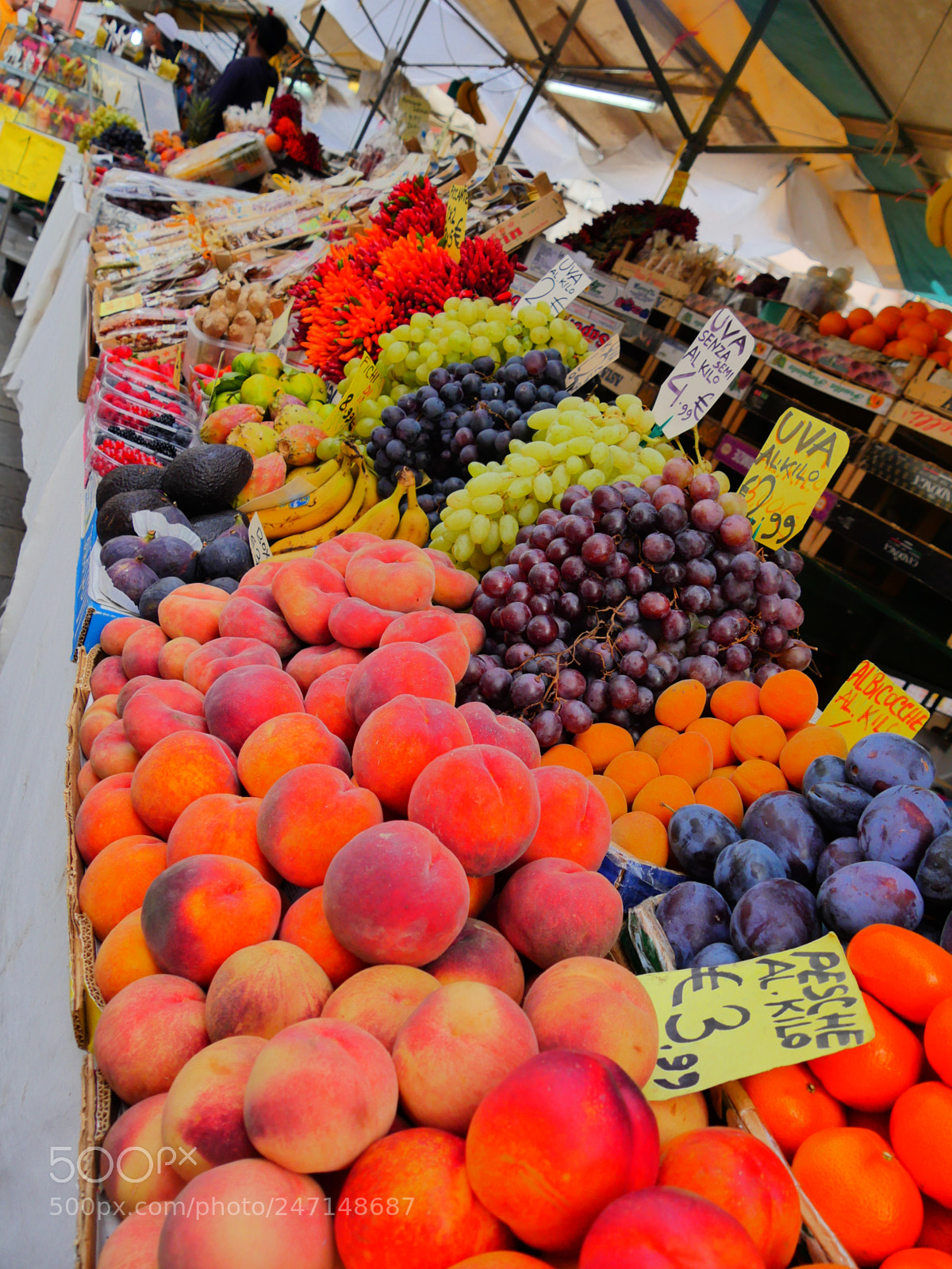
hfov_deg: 46.8
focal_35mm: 30
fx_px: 1100
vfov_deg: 60.0
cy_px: 634
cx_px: 476
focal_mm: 15
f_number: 4.5
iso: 800
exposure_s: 1/160
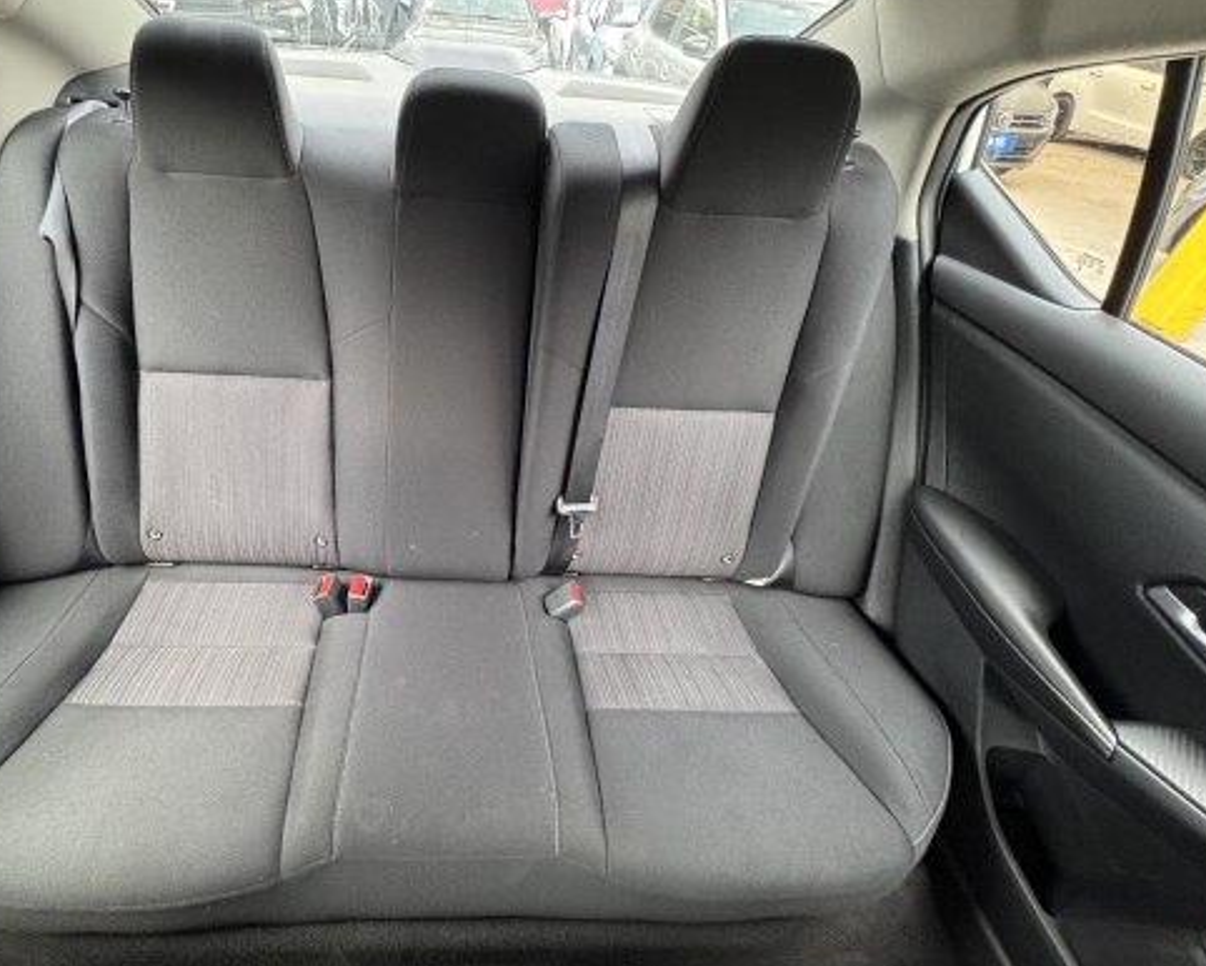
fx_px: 607
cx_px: 473
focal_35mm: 17
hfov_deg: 88.3
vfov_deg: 77.0
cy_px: 468
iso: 400
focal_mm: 2.22
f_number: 2.2
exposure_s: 1/60
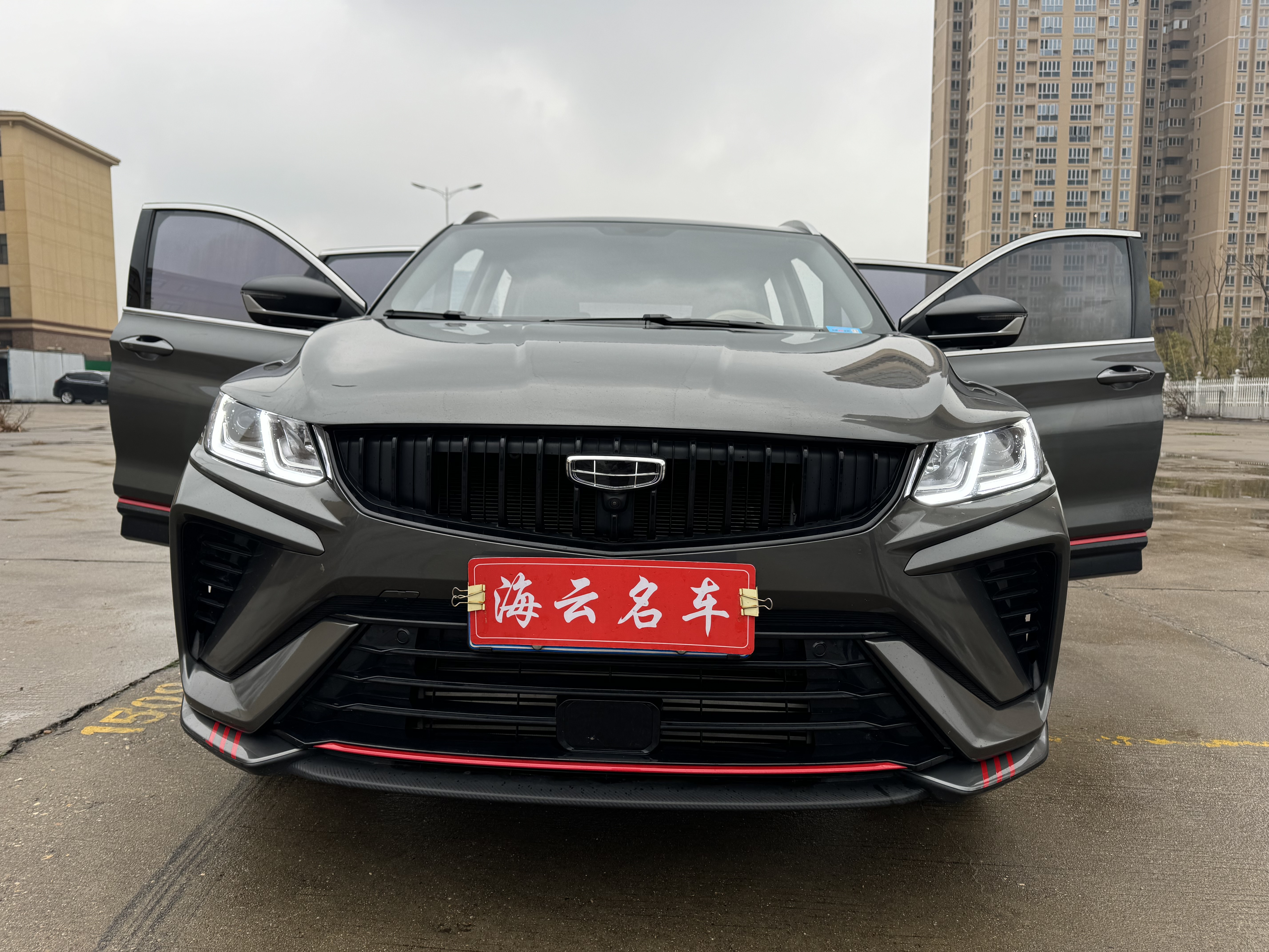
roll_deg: -0.3
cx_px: 634
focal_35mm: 24
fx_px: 880
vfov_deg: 56.8
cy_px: 476
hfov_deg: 71.6
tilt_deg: -4.7
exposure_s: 1/226
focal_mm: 6.76
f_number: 1.78
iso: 64
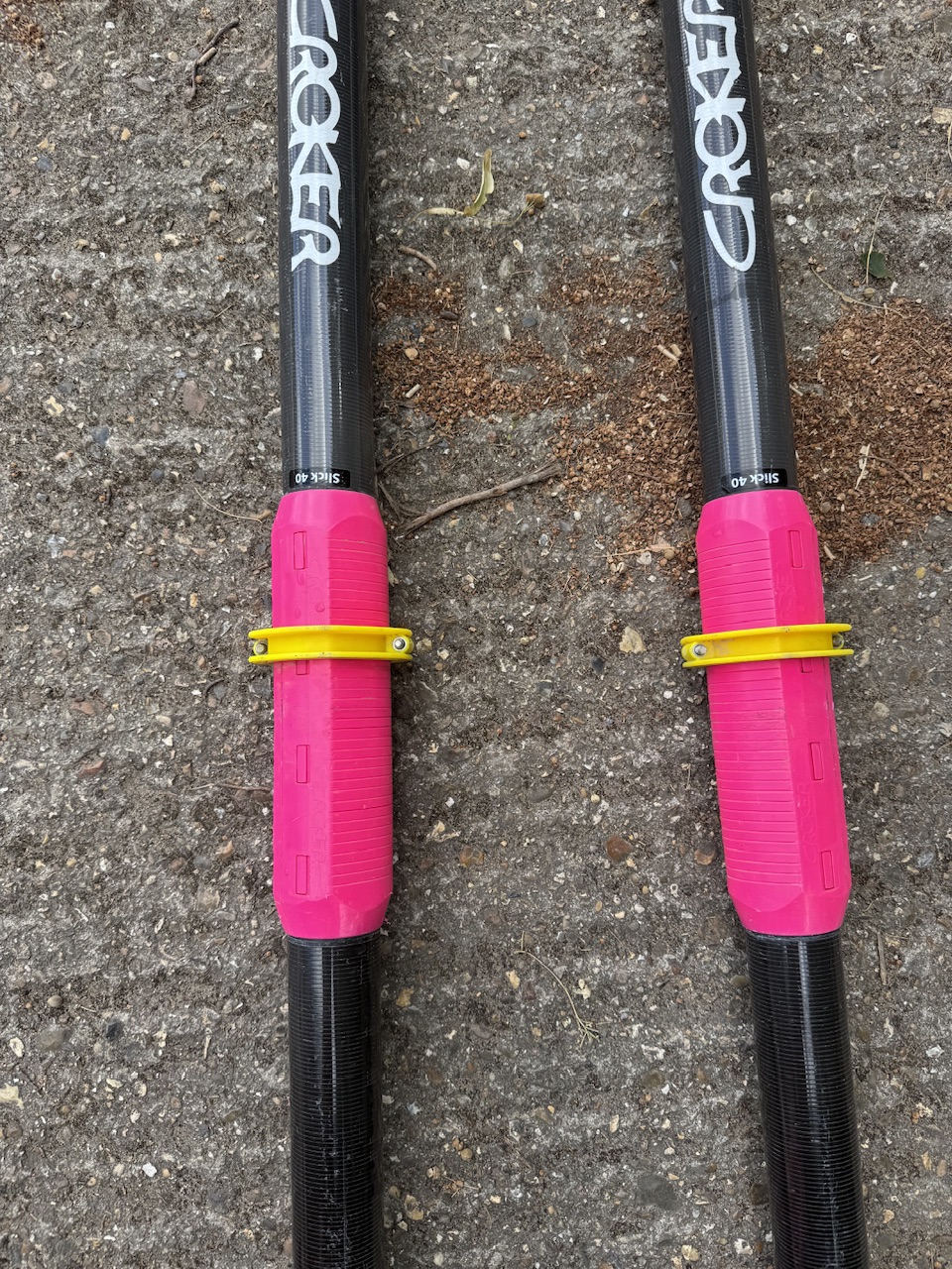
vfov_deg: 71.6
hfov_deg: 56.8
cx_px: 476
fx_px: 880
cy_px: 634
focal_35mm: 24
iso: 80
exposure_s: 1/722
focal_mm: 6.76
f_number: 1.78
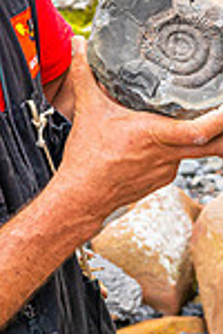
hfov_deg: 13.6
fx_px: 920
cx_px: -4
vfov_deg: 19.9
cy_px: -11
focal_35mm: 99
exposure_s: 1/800
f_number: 5.6
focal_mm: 22
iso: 1000
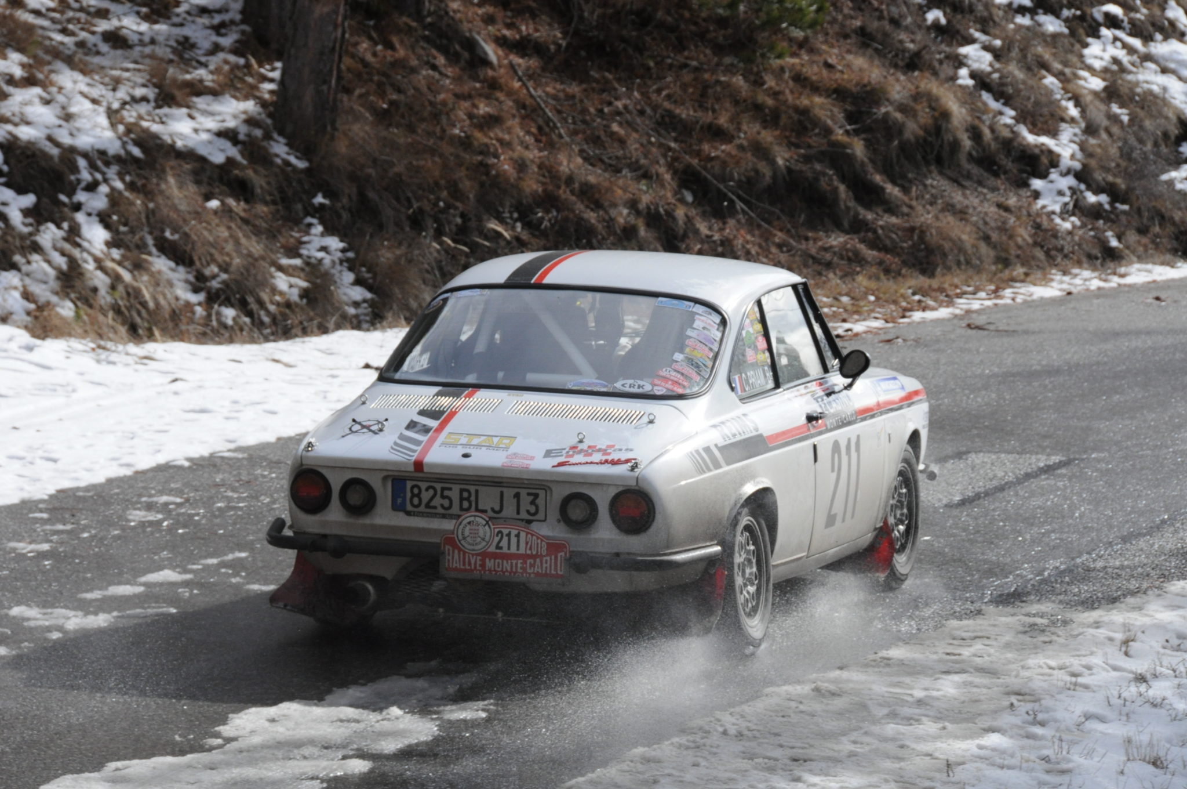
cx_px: 594
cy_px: 394
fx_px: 5532
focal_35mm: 168
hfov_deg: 12.2
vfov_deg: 8.1
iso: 800
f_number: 13
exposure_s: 1/1000
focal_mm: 112
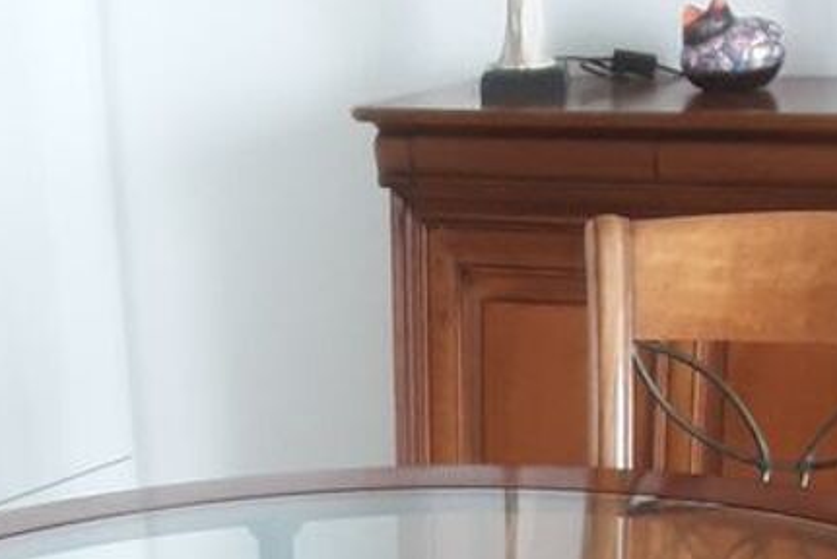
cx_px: 295
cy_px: 1274
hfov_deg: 22.5
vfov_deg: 12.5
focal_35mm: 90
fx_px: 2094
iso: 125
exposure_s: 1/50
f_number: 1.9
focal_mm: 2.9
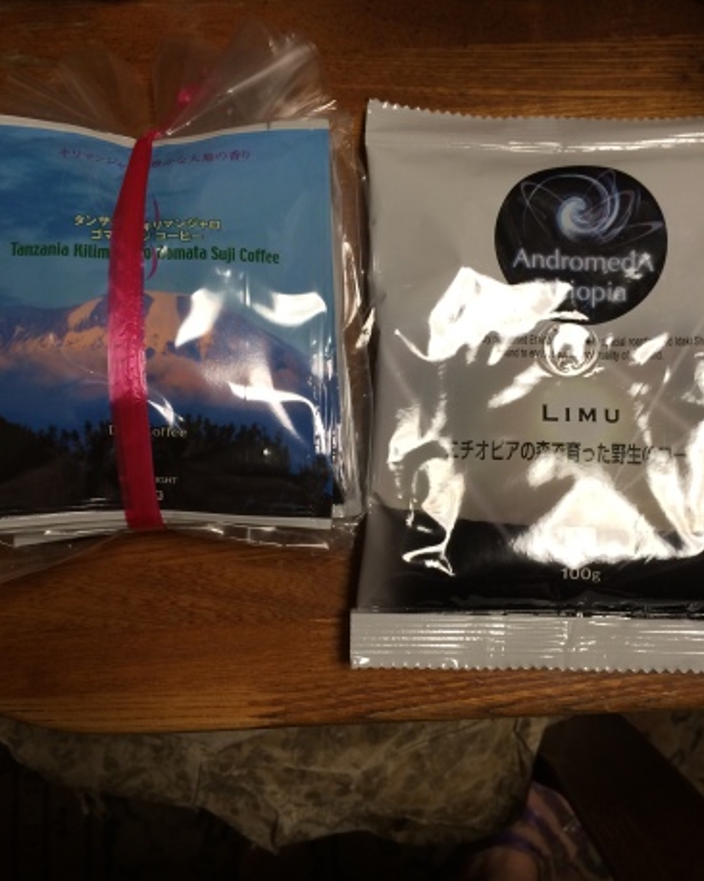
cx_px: 359
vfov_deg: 55.7
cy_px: 464
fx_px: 834
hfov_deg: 45.8
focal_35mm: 32
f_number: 2.2
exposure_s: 1/30
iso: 80
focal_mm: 4.12
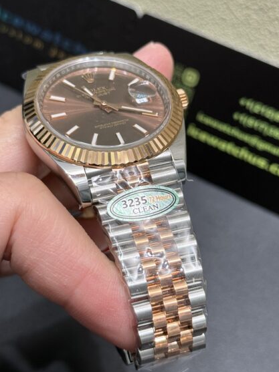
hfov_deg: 21.3
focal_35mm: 69
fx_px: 742
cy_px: 177
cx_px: 126
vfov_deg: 28.2
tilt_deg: -52.1
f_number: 1.78
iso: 80
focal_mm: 6.76
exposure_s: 1/100
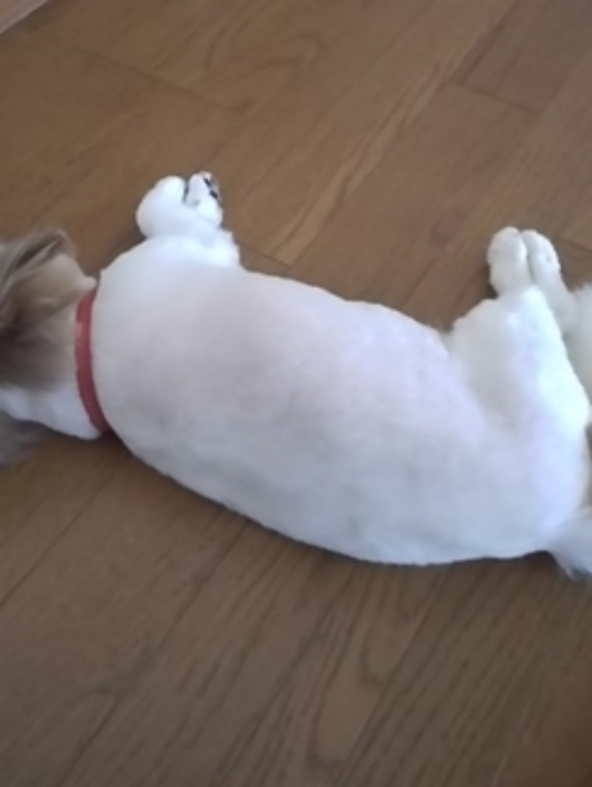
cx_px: 279
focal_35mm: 46
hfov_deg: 31.5
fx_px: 1048
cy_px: 299
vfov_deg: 40.9
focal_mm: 4
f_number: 2.2
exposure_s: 1/8
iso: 1000
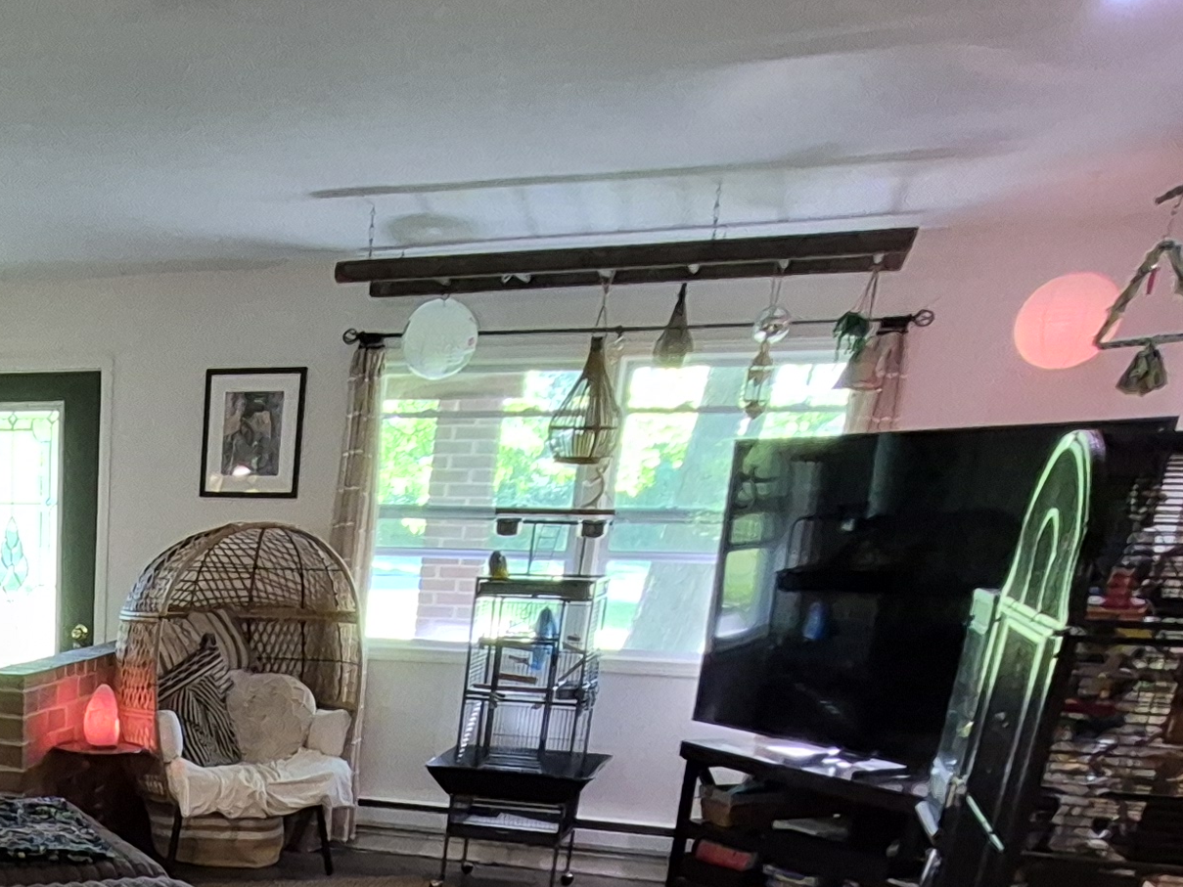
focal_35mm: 43
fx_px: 1470
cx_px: -75
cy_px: 1057
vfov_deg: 29.1
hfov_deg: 37.6
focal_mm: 1.74
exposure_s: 1/60
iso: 800
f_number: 2.2
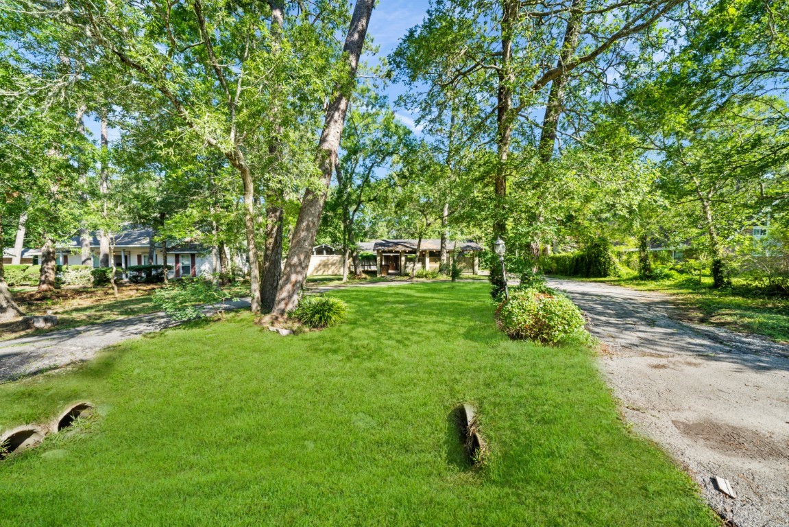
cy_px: 264
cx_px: 394
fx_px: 263
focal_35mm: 12
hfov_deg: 112.6
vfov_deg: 90.0
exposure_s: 1/350
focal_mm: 12
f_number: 8
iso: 100
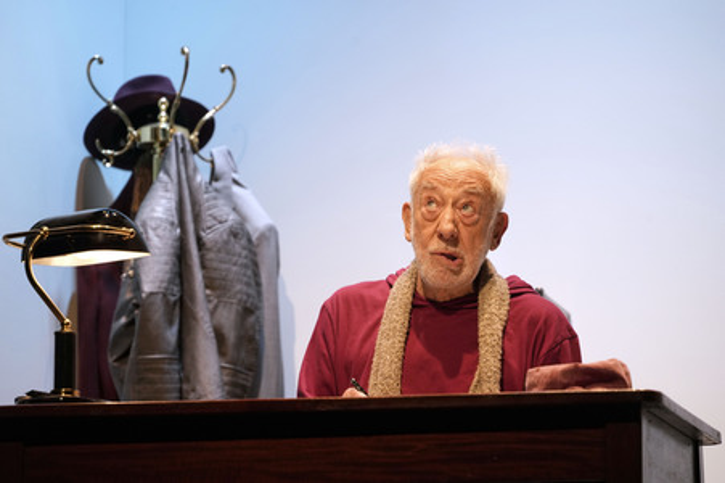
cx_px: 362
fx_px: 4025
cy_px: 242
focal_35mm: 200
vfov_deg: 6.9
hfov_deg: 10.3
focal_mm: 200
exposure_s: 1/200
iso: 2000
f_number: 5.6
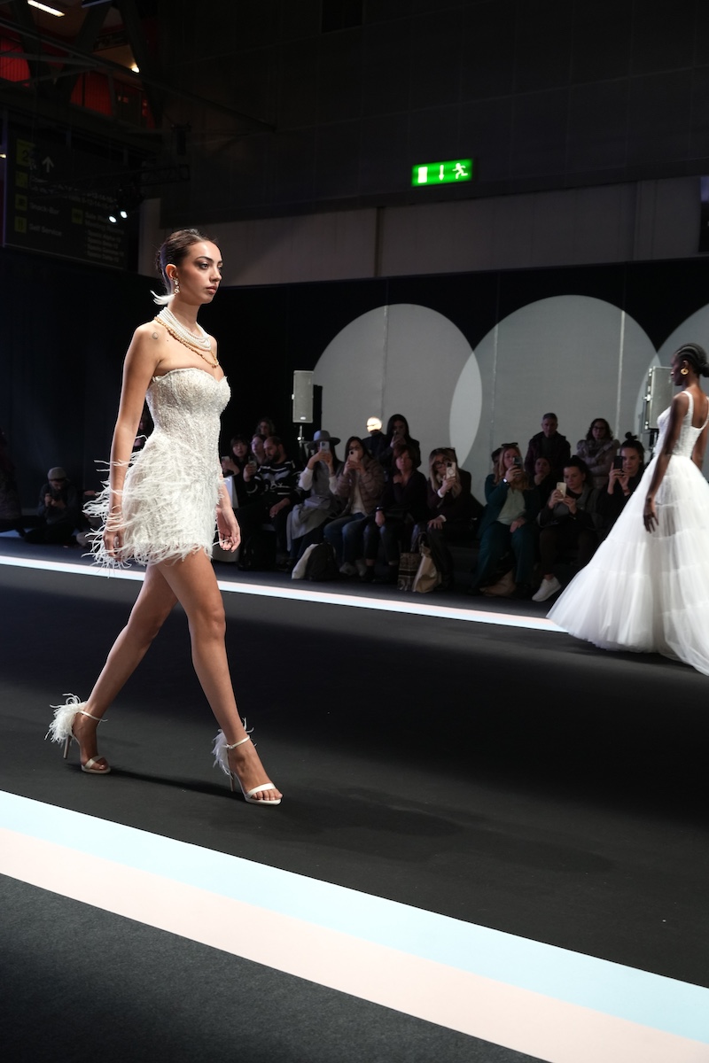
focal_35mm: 39
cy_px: 532
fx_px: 1152
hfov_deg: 34.2
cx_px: 354
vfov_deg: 49.6
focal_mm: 39
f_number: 5
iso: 2000
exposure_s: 1/160
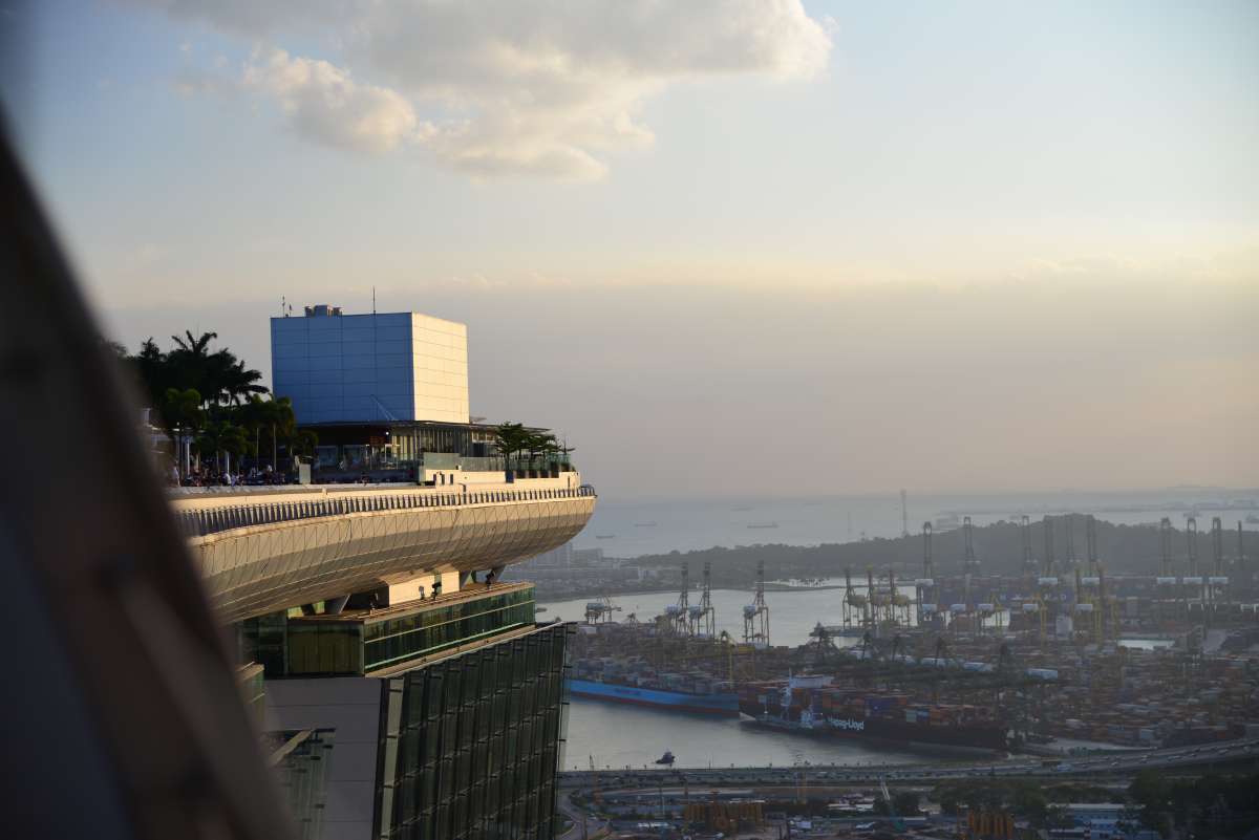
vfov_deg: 20.6
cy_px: 420
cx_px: 630
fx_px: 2309
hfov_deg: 30.5
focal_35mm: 66
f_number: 4
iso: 100
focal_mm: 66
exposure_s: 1/200
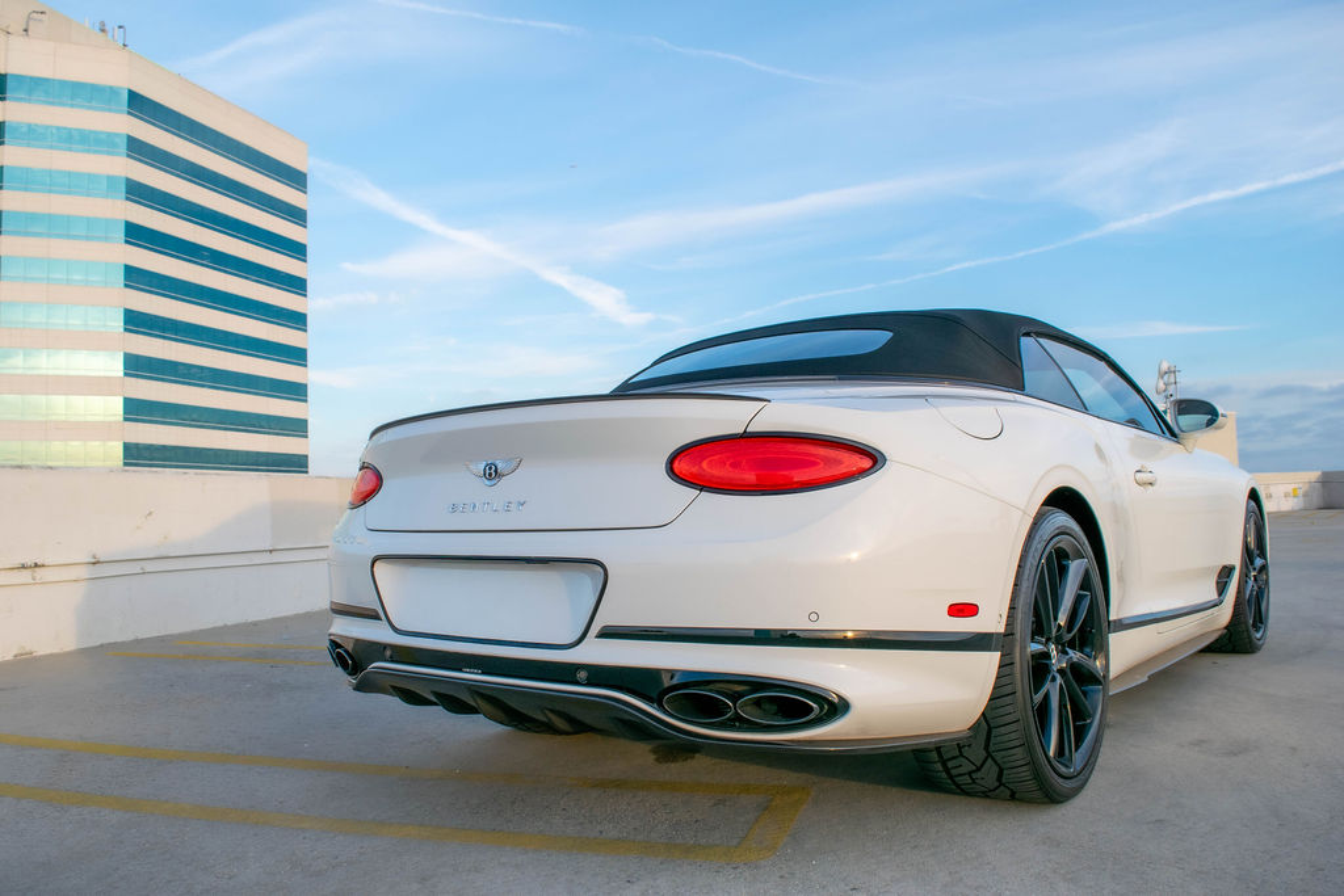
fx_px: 1008
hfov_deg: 67.4
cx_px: 672
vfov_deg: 47.9
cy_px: 448
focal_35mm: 27
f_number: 8
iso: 200
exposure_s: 1/250
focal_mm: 18
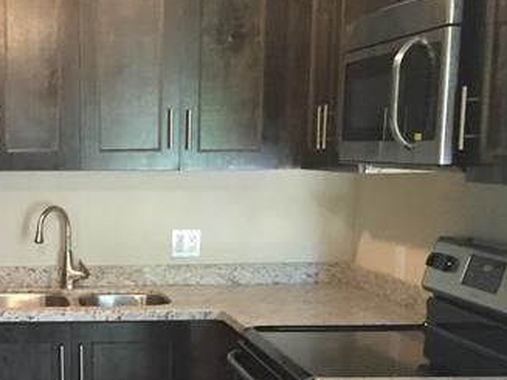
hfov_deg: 26.3
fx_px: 1040
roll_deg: -0.5
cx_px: 28
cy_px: 335
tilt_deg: -11.0
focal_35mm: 71
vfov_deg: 20.3
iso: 250
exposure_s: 1/20
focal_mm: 4.15
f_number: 2.2
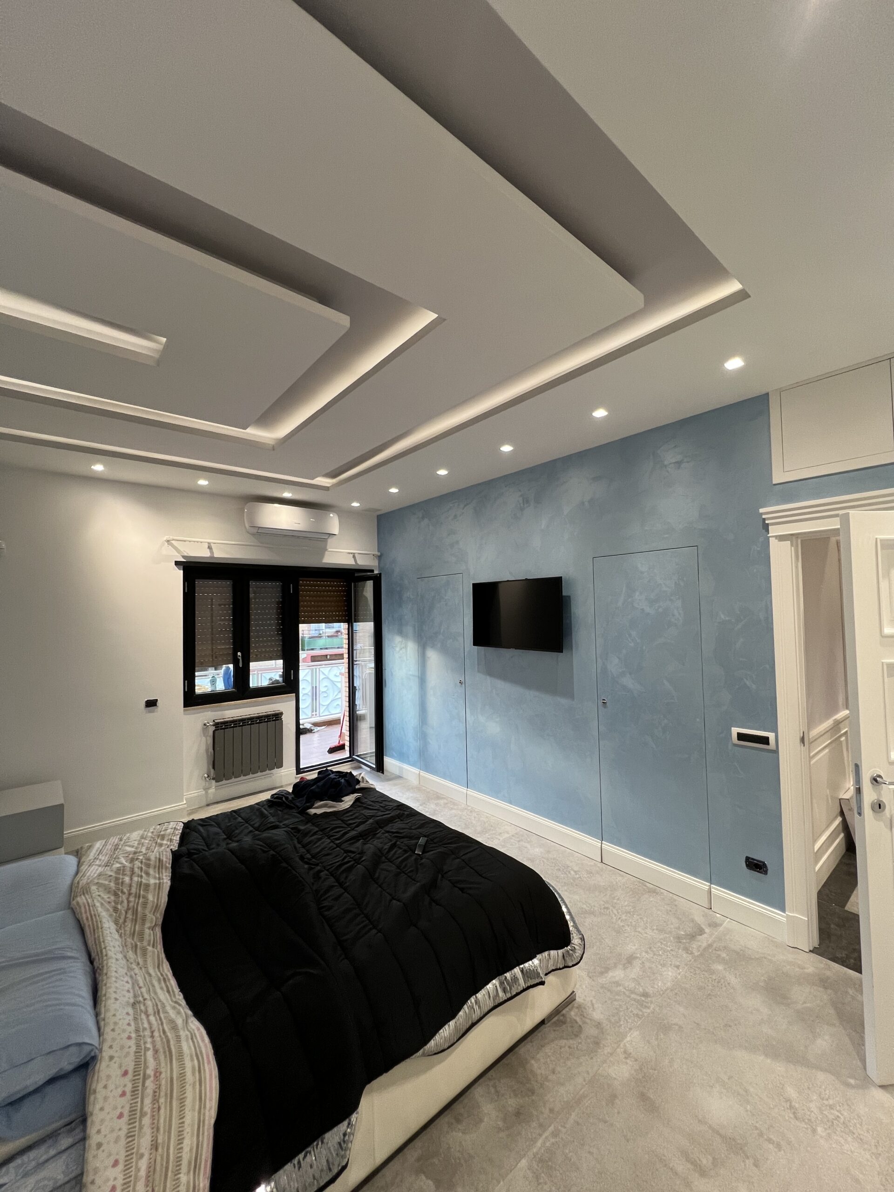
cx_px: 447
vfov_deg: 106.2
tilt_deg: +3.1
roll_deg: +1.1
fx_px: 448
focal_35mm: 13
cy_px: 596
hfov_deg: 89.9
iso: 125
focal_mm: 1.57
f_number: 1.8
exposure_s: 1/82
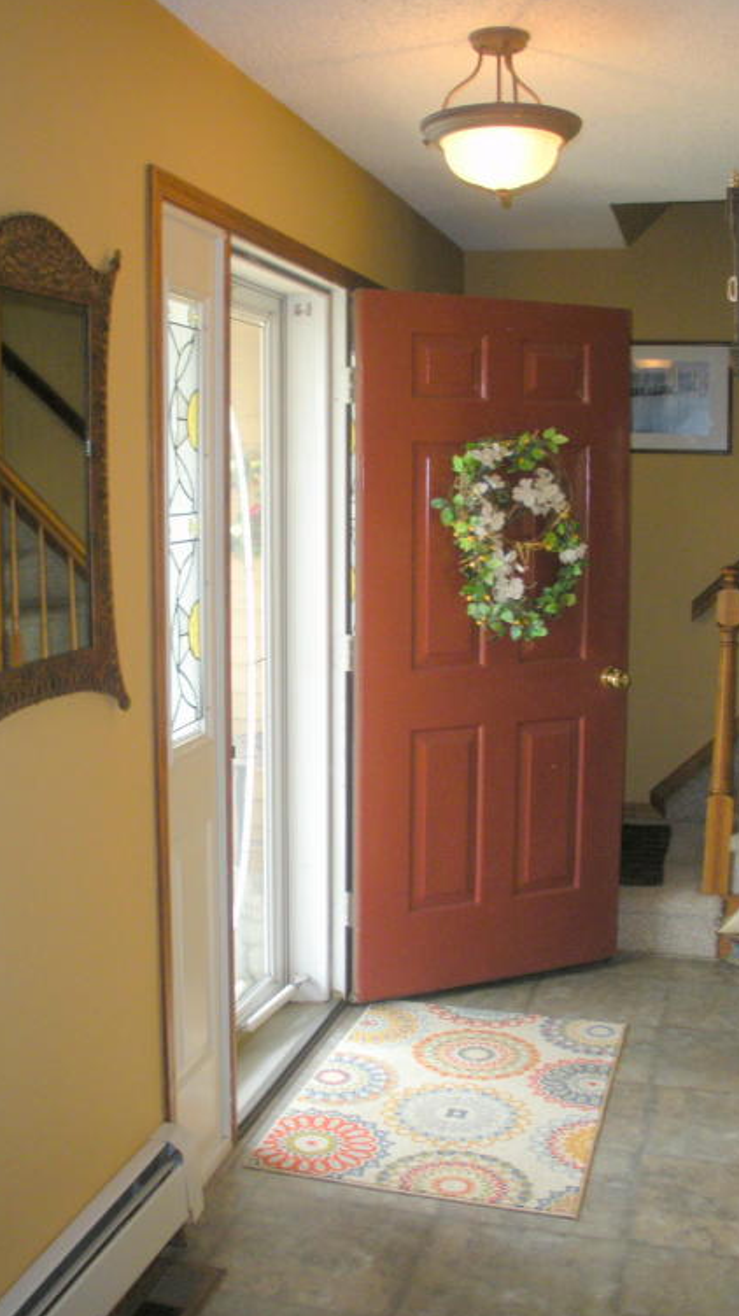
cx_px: 271
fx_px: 1360
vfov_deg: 51.6
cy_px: 650
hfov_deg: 30.3
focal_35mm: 39
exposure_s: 1/61.1
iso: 200
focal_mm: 6.3
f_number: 3.5
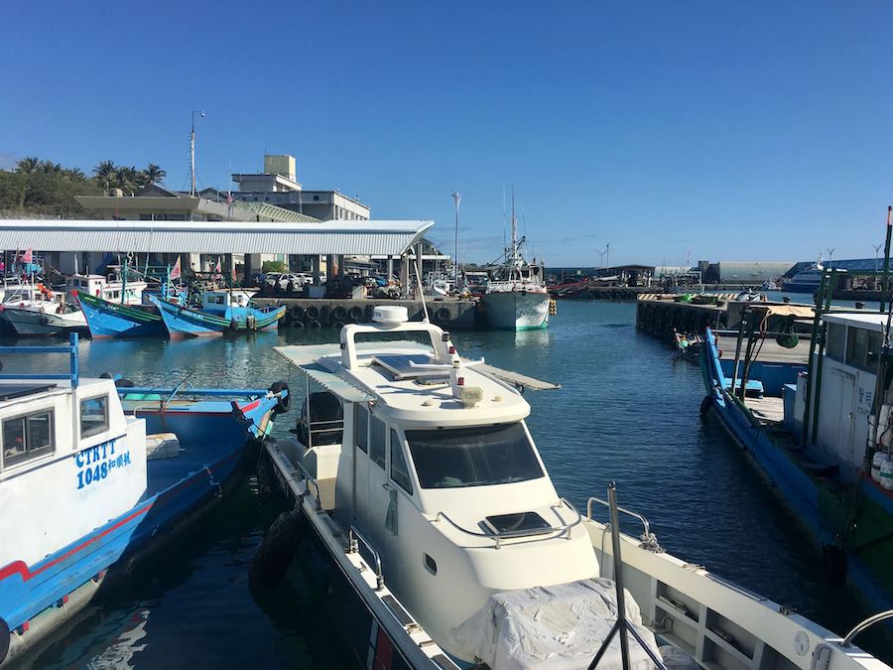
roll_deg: +0.1
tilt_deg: -3.8
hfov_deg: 61.7
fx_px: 748
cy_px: 335
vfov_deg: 48.2
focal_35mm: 29
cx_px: 446
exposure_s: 1/3344
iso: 25
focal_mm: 4.15
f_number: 2.2
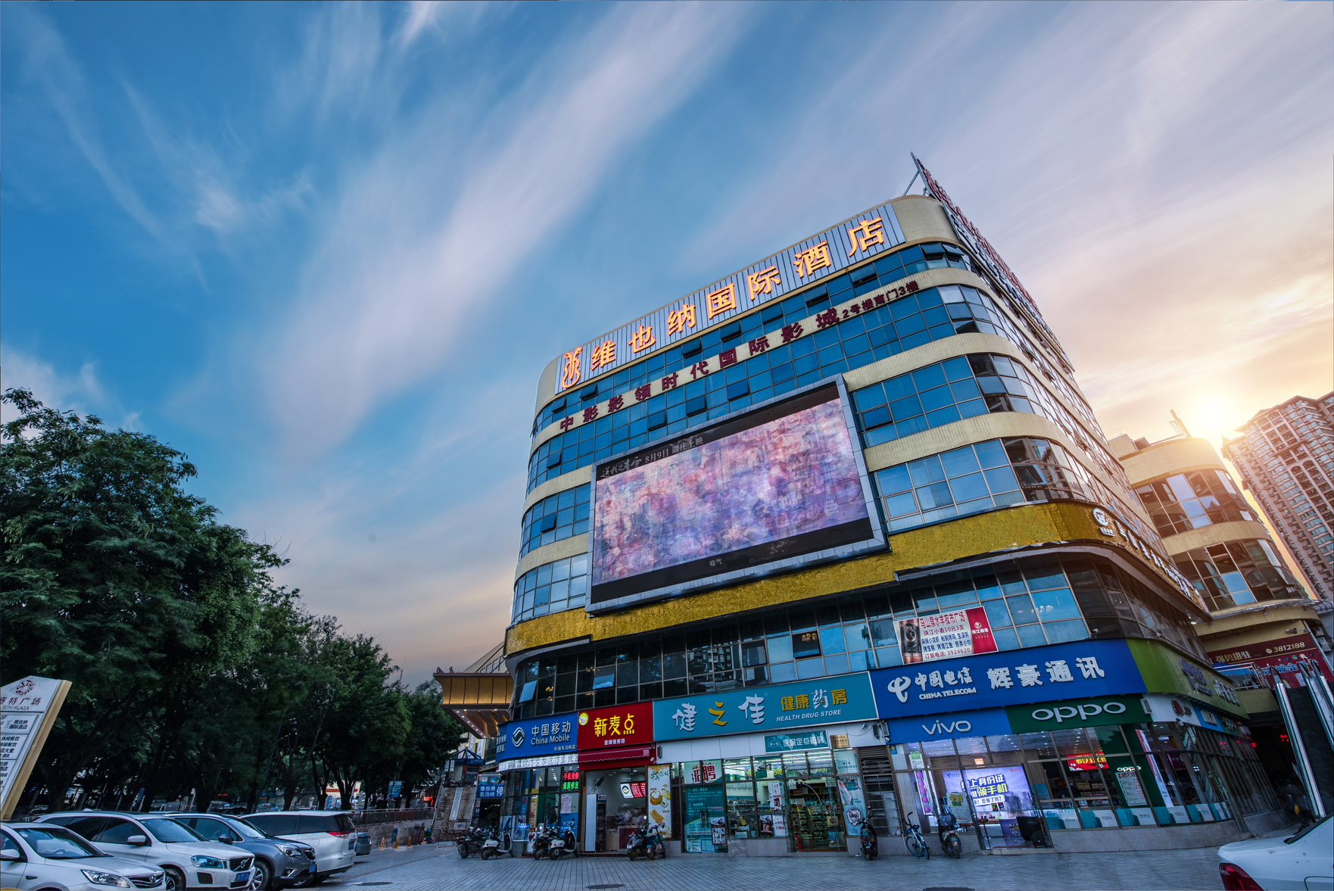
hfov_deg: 100.4
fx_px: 556
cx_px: 667
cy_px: 446
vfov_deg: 77.4
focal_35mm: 15
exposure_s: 1/40
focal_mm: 15
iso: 100
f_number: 10
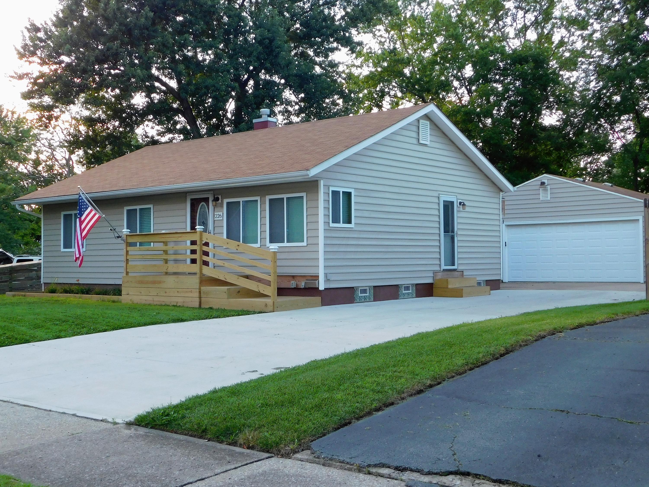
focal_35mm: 36
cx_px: 324
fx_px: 675
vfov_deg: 39.7
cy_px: 244
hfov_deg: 51.4
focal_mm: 6.3
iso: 125
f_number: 3.5
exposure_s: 1/100
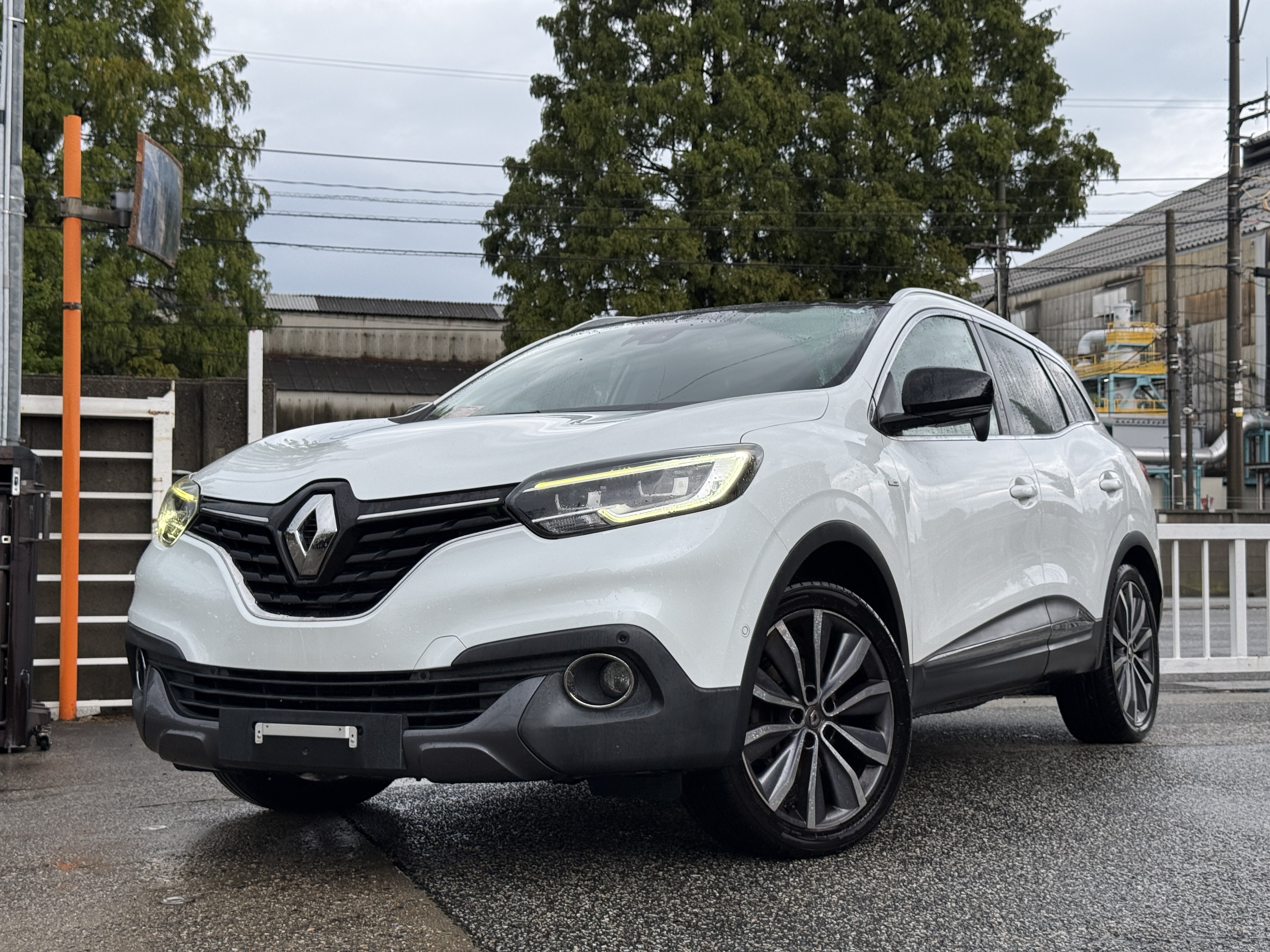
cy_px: 476
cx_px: 635
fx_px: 1761
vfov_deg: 30.3
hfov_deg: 39.7
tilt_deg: +2.7
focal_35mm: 48
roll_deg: +0.3
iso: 80
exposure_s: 1/1041
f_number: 1.78
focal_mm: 6.76
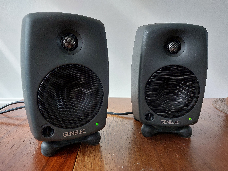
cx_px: 114
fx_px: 165
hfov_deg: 69.4
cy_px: 86
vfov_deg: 54.9
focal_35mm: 25
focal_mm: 5.23
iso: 100
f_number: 1.8
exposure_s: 1/50
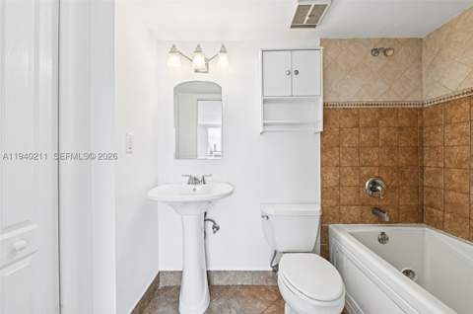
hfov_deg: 104.4
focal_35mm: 14
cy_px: 157
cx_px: 236
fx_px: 184
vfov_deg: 81.0
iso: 100
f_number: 8
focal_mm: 14
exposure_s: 1/30
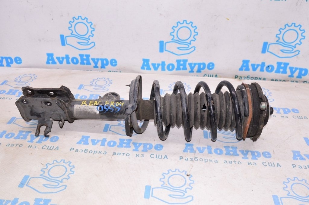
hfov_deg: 55.1
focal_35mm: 34
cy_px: 102
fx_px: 296
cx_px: 154
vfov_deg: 38.3
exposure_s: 1/100
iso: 1600
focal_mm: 23
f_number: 8
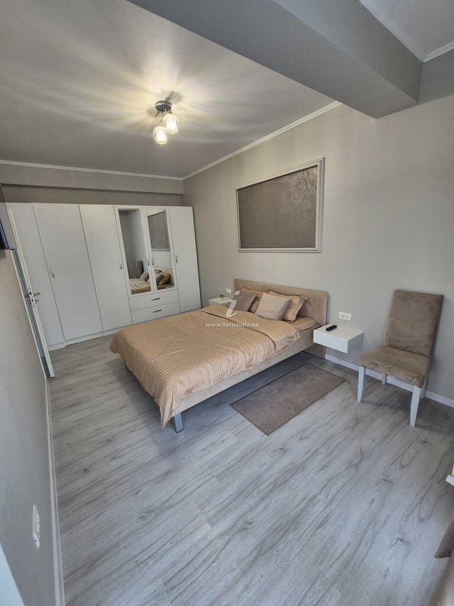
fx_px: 227
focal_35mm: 13
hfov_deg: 89.9
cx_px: 227
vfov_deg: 106.2
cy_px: 303
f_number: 2.2
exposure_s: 1/50
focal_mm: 2.2
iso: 100
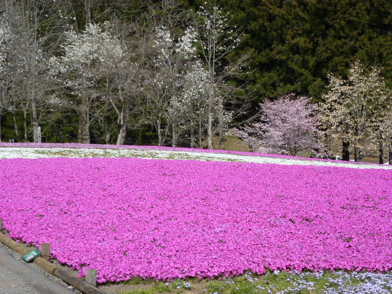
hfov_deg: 25.7
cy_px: 147
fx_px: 861
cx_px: 196
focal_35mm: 76
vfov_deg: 19.4
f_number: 4.7
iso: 100
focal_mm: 13.6
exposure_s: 1/640
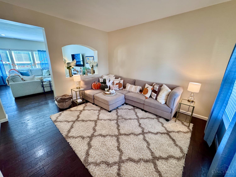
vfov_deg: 85.7
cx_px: 118
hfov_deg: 102.1
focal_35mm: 14
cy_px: 88
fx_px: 95
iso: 250
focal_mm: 2.22
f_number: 2.2
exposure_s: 1/60
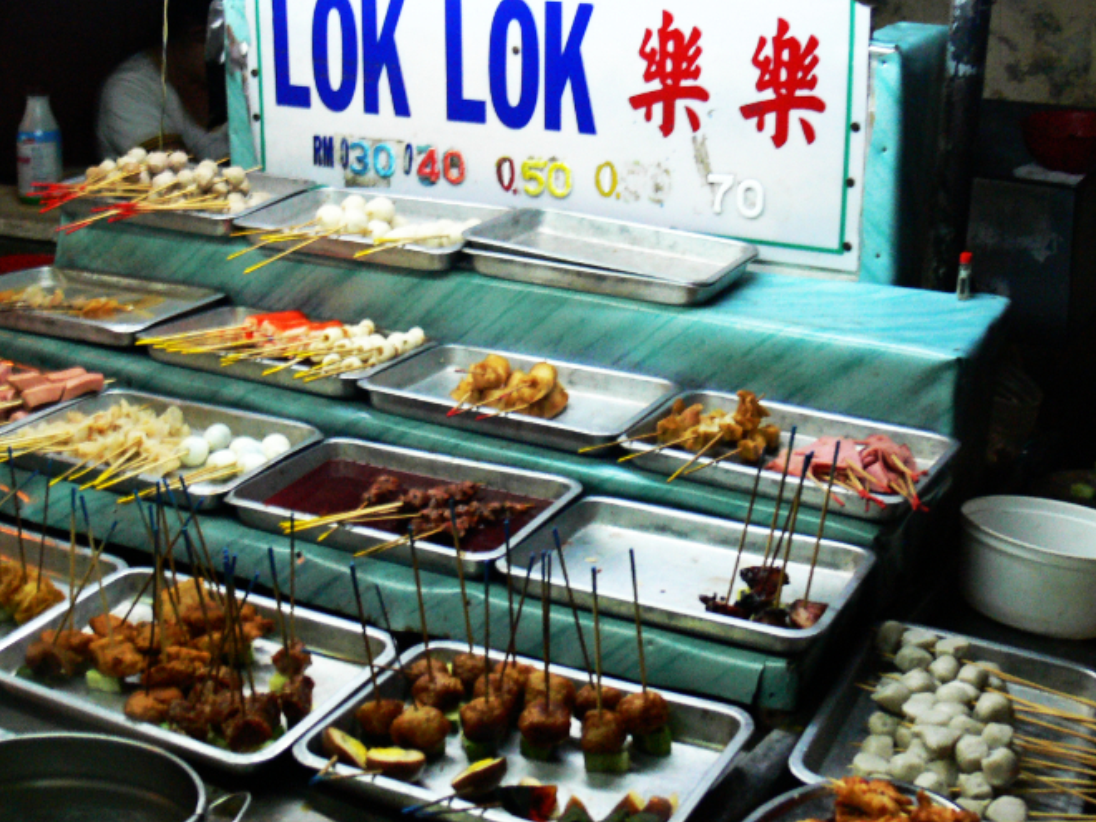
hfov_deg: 36.1
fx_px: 1678
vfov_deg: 27.3
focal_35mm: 53
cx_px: 452
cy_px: 257
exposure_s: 1/6
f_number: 2.8
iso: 200
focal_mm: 7.4
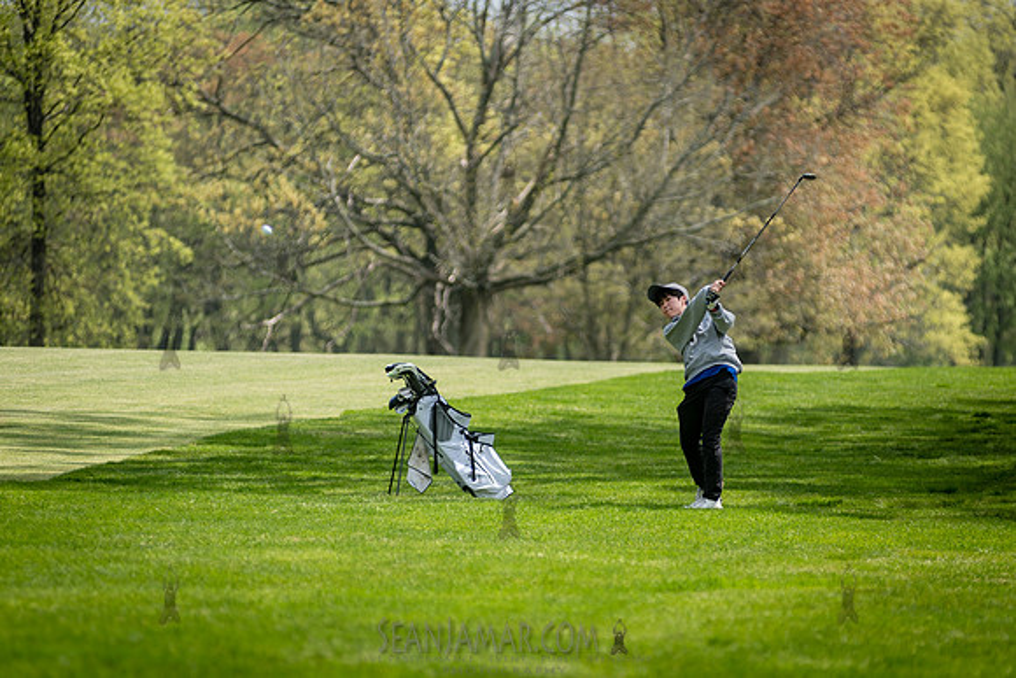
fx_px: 7159
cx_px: 613
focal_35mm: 254
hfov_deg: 8.1
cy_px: 363
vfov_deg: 5.4
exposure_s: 1/800
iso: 100
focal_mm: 200
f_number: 3.5
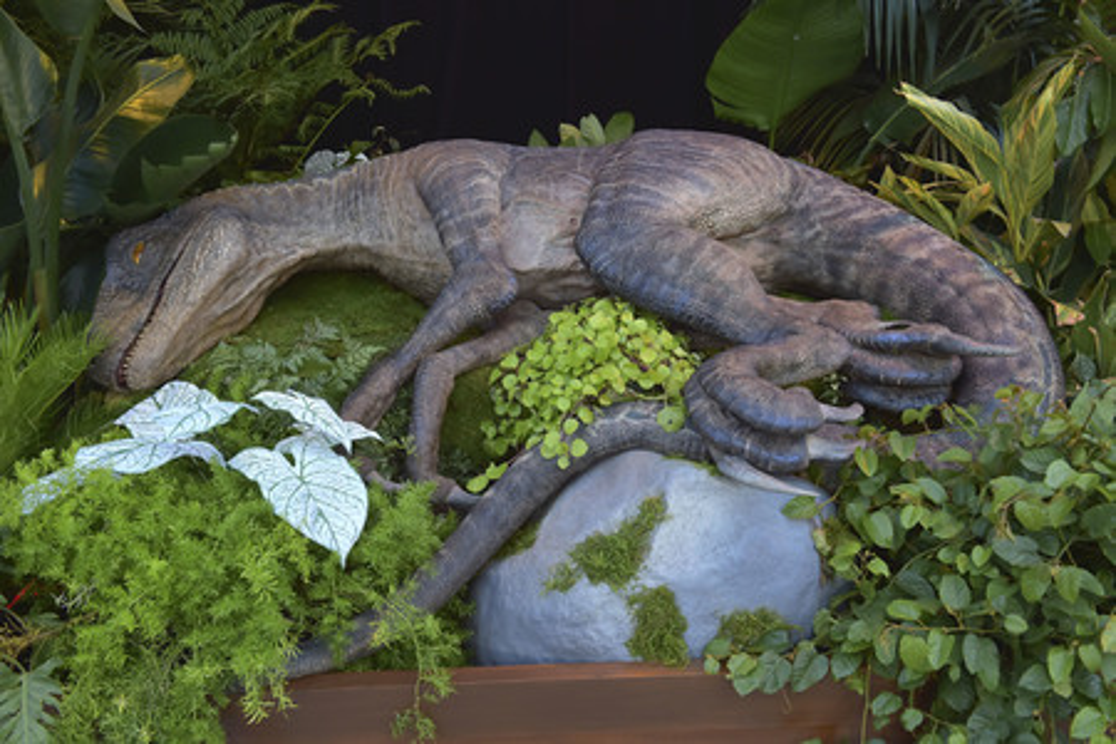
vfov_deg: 35.1
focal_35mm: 38
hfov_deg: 50.7
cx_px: 558
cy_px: 372
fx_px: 1178
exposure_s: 1/320
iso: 320
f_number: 6.3
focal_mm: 38
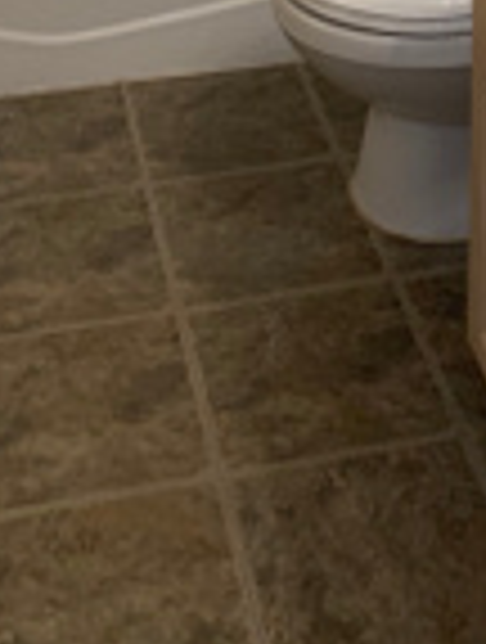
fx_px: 1621
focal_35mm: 87
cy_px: -356
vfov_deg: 19.3
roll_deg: -0.1
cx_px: 310
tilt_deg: -16.4
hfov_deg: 17.0
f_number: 1.8
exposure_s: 1/60
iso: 250
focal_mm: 4.25
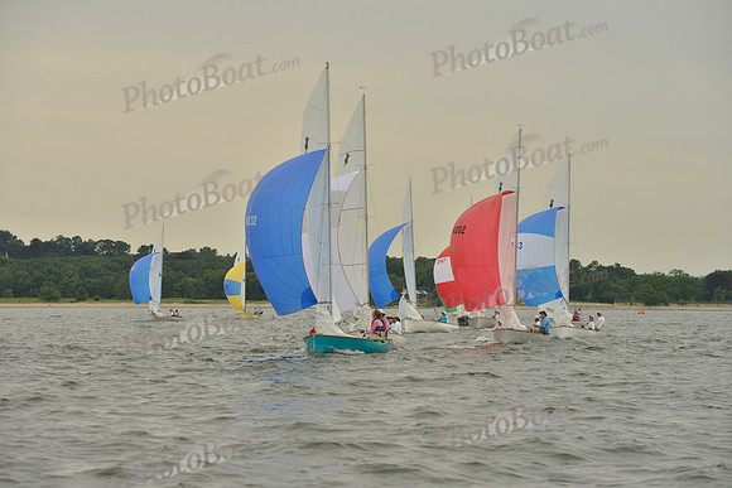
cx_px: 366
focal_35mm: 116
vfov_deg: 11.8
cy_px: 244
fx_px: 2359
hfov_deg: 17.6
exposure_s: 1/1600
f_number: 7.1
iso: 400
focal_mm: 116
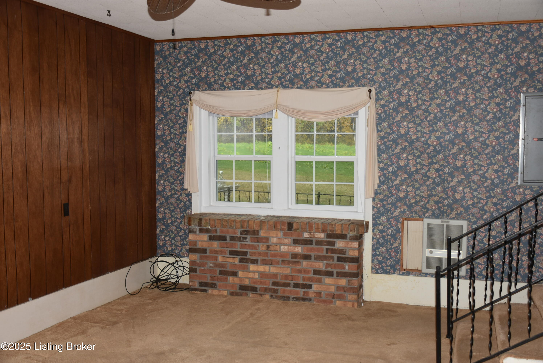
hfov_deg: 49.5
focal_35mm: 39
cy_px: 182
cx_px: 272
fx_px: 589
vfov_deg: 34.3
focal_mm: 26
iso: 250
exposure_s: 1/60
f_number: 3.8
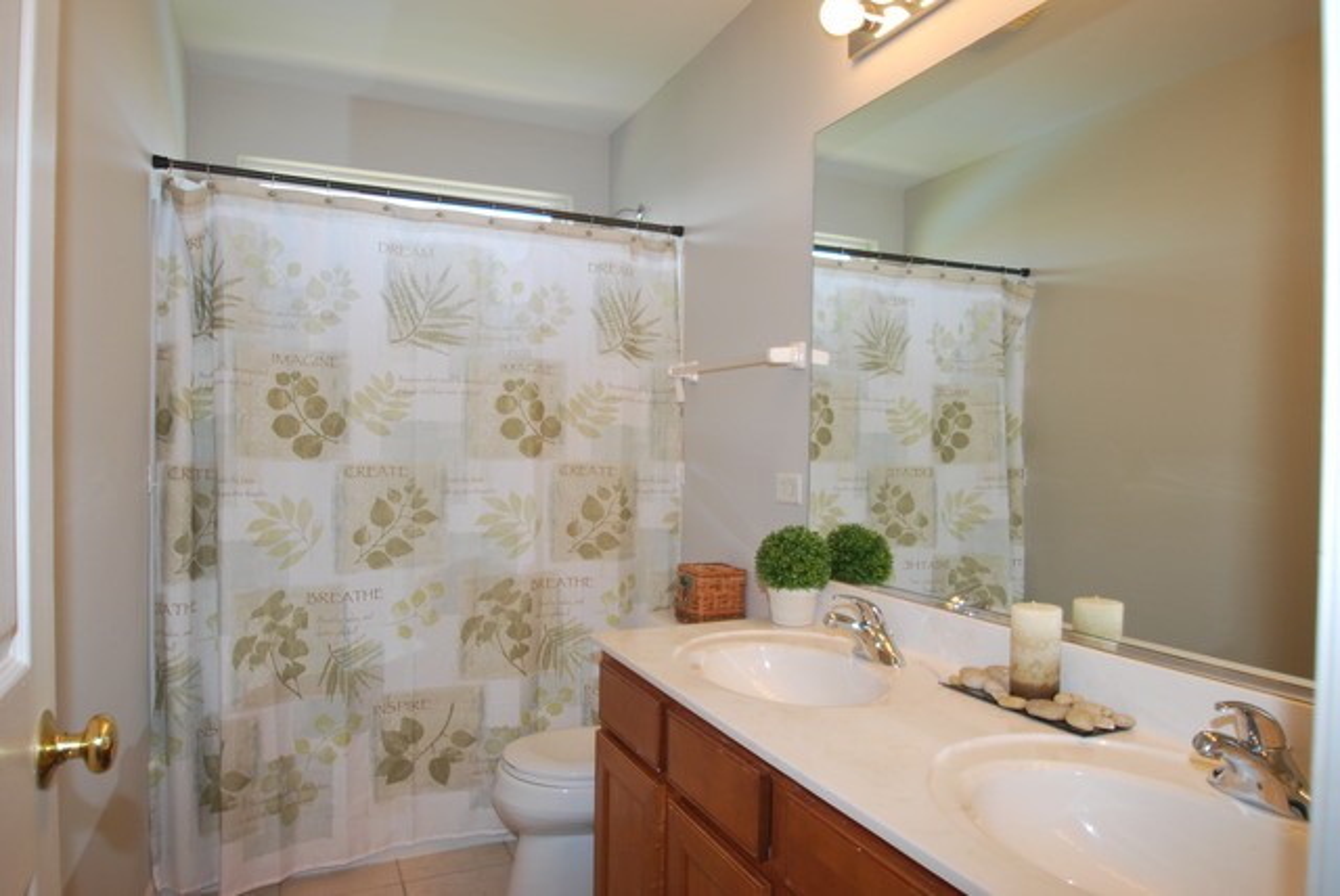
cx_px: 670
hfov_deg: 77.3
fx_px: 838
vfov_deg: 56.3
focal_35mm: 22
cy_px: 448
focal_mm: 15
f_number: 4
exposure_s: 1/60
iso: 200
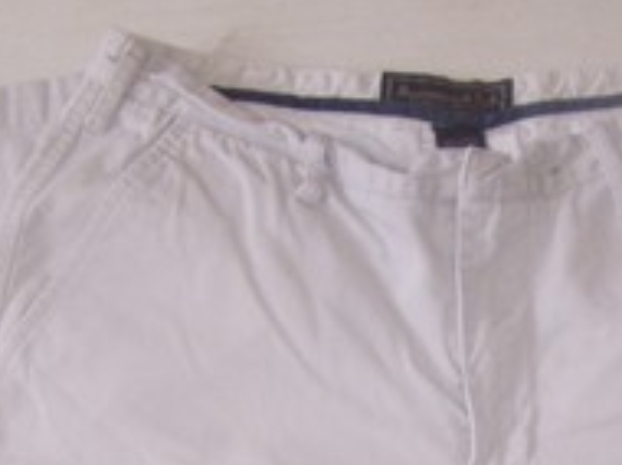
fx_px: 1705
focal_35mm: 95
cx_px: 466
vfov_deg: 15.0
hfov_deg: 20.5
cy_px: 563
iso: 140
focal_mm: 6.3
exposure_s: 1/60
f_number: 2.8
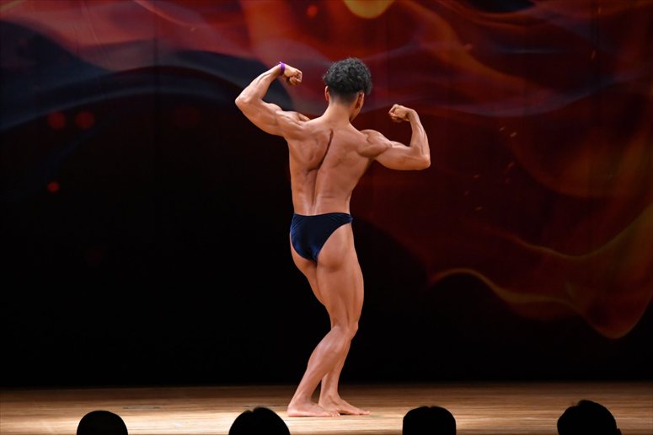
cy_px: 218
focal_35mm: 240
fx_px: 4351
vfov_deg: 5.7
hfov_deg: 8.6
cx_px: 326
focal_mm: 160
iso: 4000
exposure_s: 1/400
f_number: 5.6
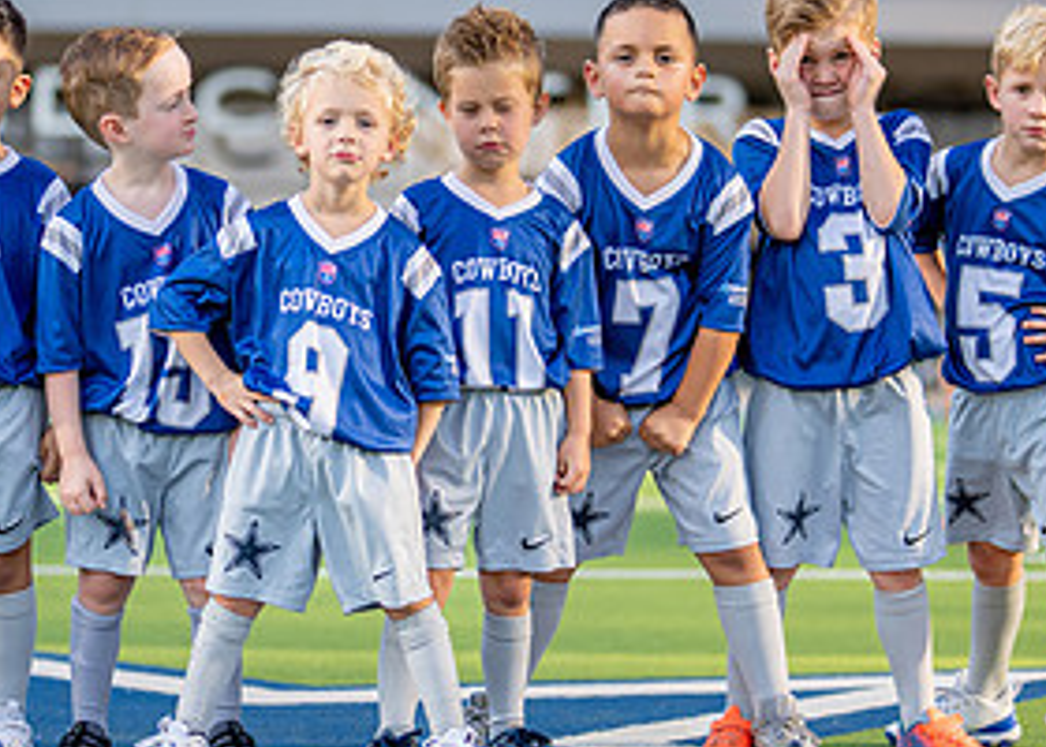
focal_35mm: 131
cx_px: 444
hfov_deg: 15.3
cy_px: 318
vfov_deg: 11.0
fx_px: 3892
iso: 125
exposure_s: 1/3200
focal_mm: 50
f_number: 1.2
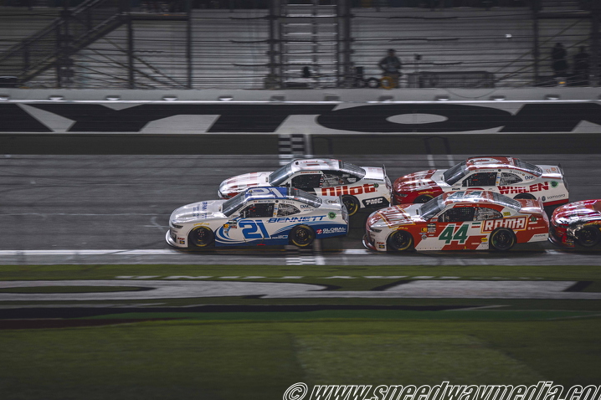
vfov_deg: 9.2
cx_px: 304
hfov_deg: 13.8
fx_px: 2486
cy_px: 195
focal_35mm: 149
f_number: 2.8
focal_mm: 135
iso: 800
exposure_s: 1/400
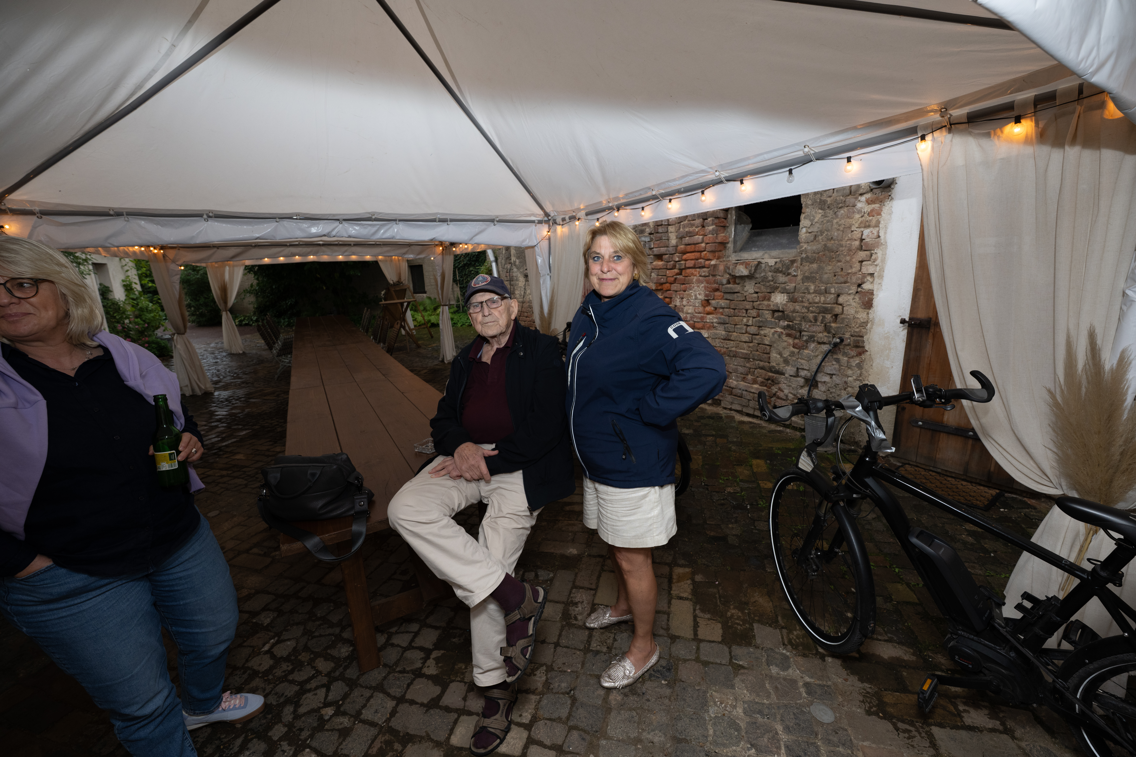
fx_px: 442
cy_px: 378
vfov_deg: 81.2
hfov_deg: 104.3
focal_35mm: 14
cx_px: 568
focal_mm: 14
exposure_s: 1/160
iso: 500
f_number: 5
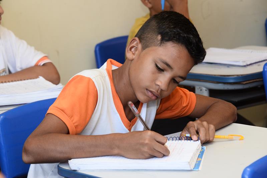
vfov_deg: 9.5
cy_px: 89
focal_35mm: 145
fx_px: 1076
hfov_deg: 14.1
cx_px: 134
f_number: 8
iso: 2500
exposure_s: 1/100
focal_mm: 145
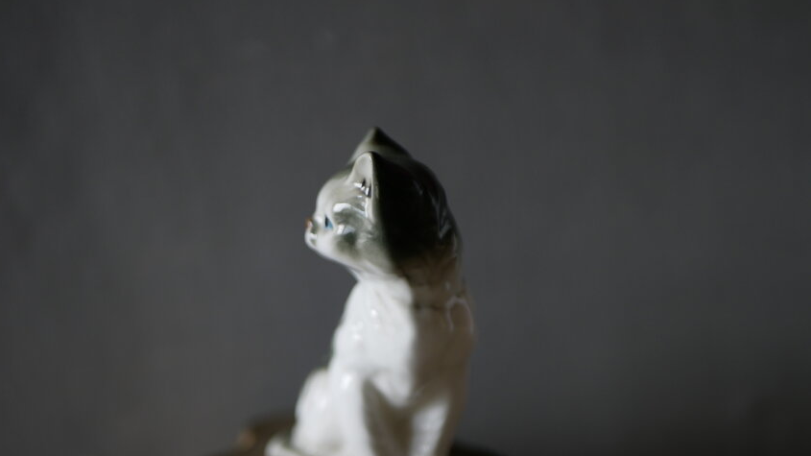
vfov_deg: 21.8
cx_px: 404
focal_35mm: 55
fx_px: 1183
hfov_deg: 37.9
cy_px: 288
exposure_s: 1/125
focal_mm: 25
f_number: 1.7
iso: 200
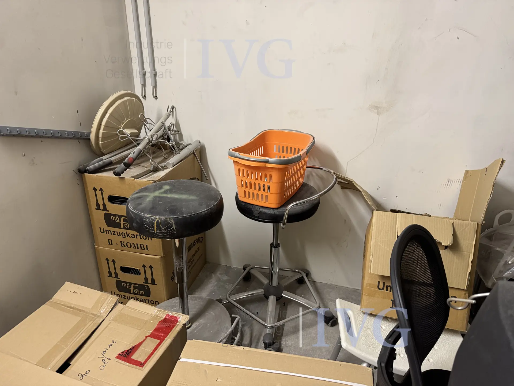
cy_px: 193
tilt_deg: -25.9
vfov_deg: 56.8
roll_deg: +1.5
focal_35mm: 24
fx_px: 356
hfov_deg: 71.6
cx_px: 257
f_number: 1.78
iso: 320
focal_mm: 6.76
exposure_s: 1/50
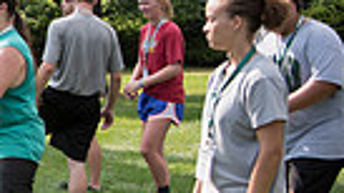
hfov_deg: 12.4
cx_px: -357
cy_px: 94
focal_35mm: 151
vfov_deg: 8.0
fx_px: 1377
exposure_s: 1/2000
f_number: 2.8
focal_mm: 34
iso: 200
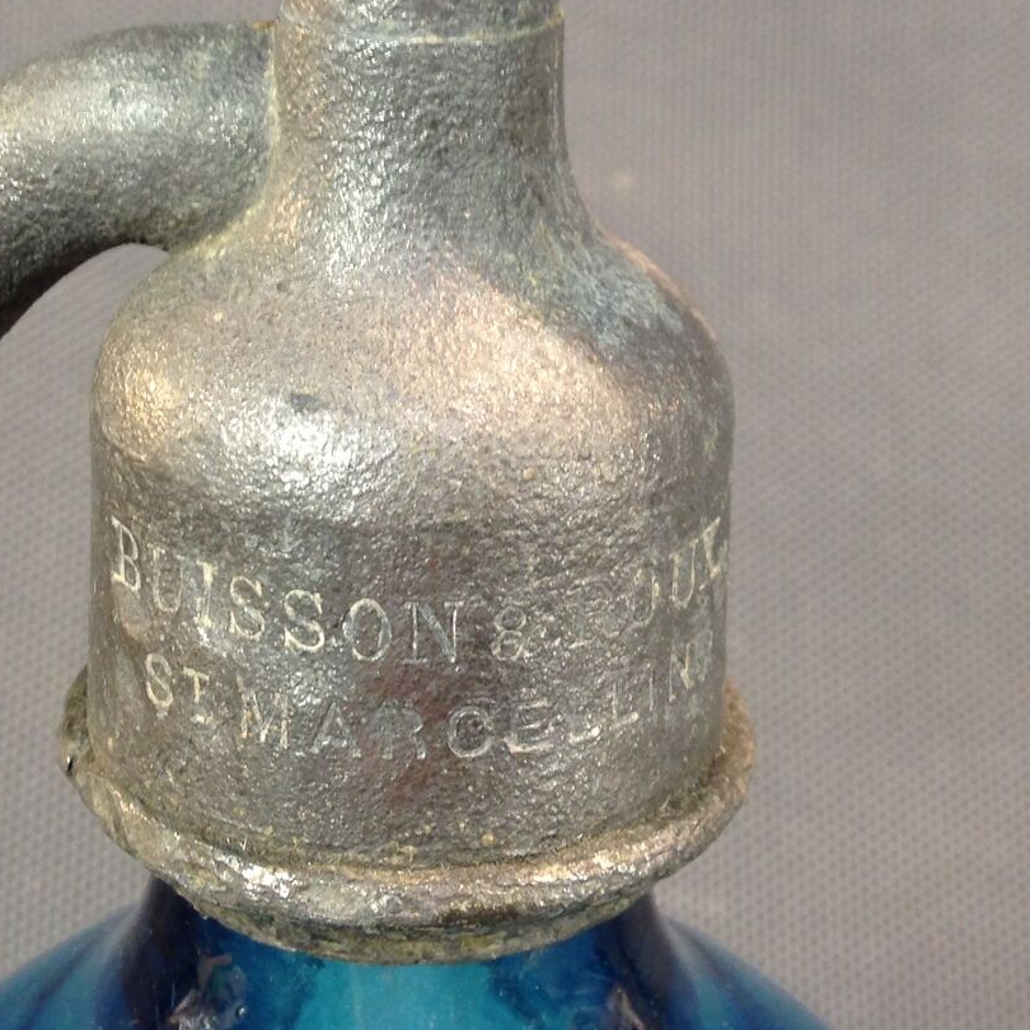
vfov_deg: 23.5
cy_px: 145
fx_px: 2424
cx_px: 445
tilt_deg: -14.6
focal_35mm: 72
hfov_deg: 24.0
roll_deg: -2.6
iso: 64
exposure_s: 1/20
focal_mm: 4.12
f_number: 2.4
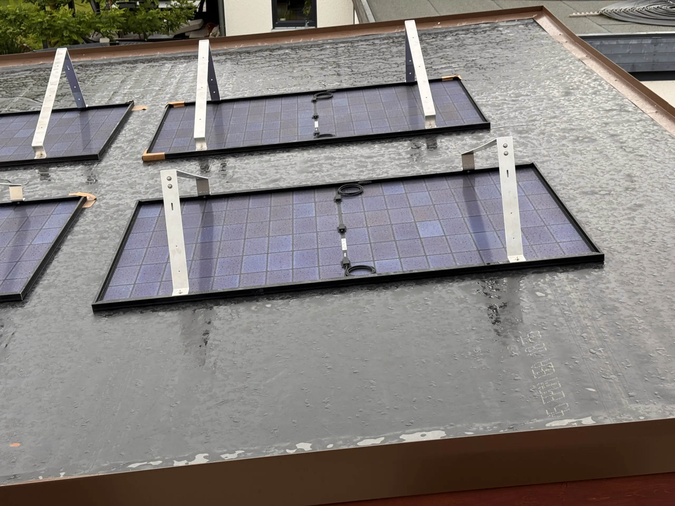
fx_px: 936
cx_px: 338
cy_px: 253
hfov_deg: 39.7
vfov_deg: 30.3
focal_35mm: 48
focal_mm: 6.76
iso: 50
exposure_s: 1/207
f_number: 1.78
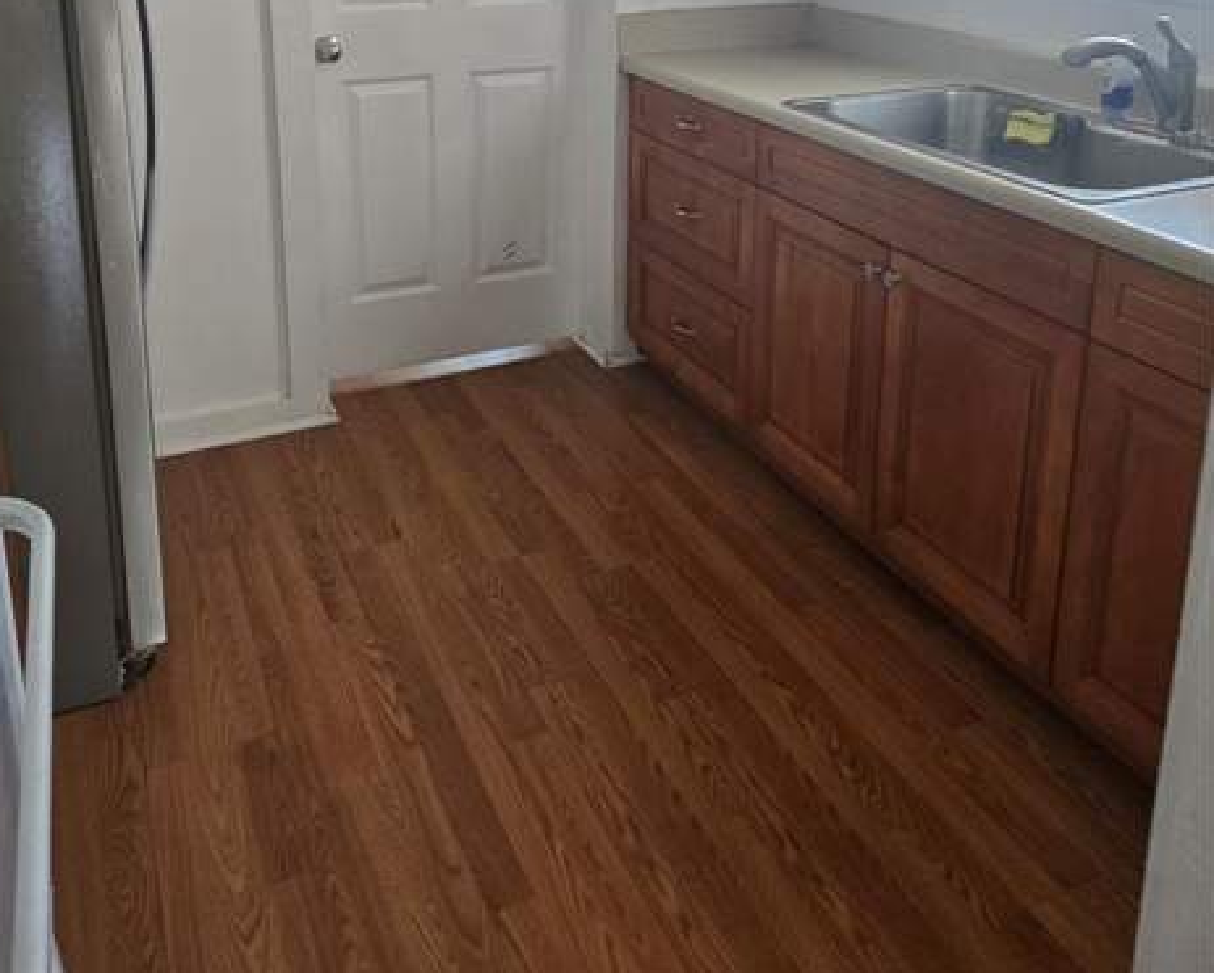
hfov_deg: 57.1
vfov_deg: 43.9
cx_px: 587
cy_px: 136
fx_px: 1115
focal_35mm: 31
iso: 200
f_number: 1.8
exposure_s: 1/180
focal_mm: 5.4
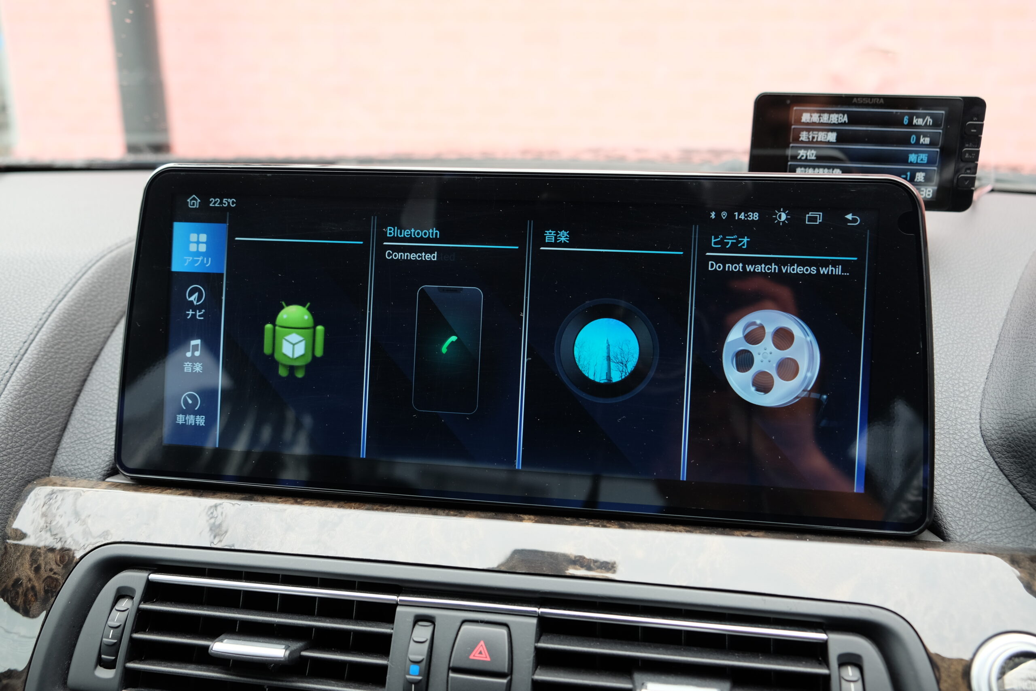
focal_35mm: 31
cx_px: 518
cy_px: 346
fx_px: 892
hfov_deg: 60.3
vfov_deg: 42.3
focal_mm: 20.5
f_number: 4
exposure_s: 1/110
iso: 400
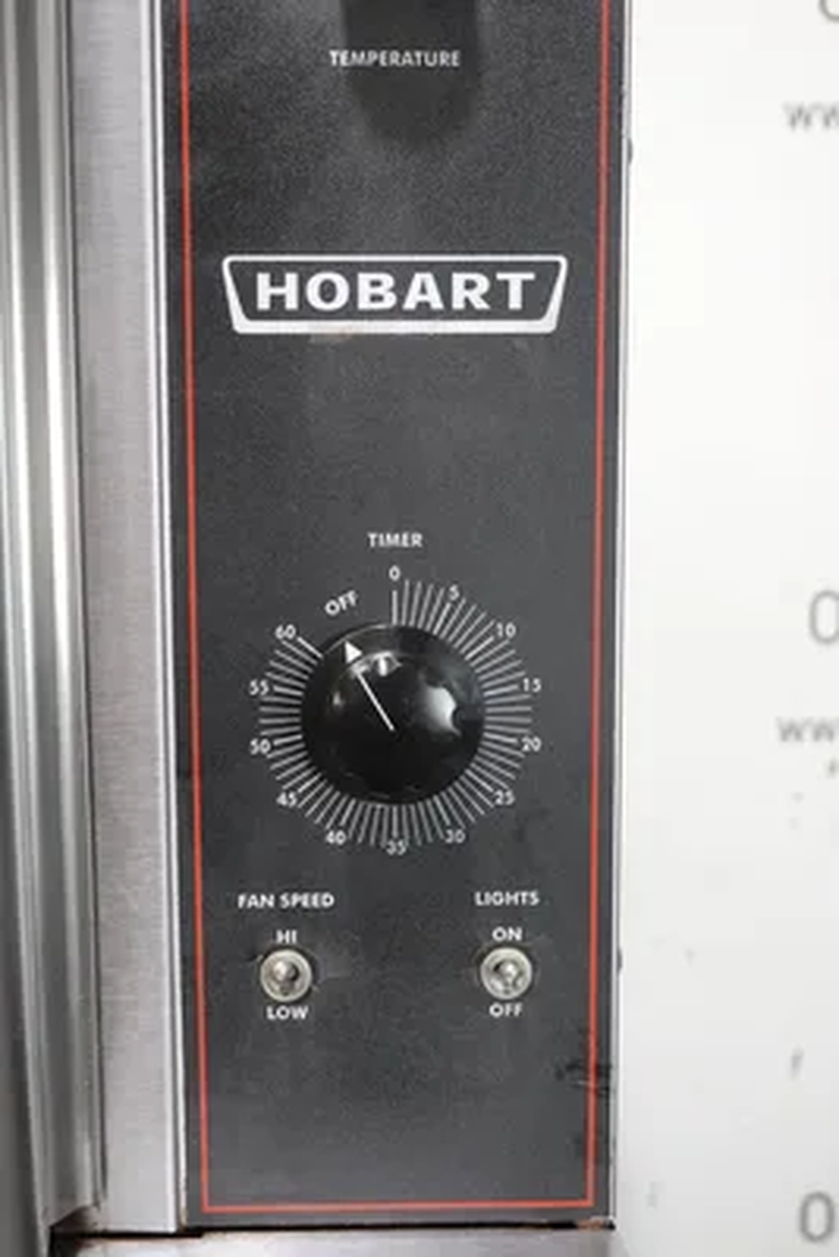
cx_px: 420
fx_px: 1397
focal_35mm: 40
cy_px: 628
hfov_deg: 33.4
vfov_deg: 48.4
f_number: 3.5
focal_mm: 14.69
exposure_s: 1/40
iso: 1250
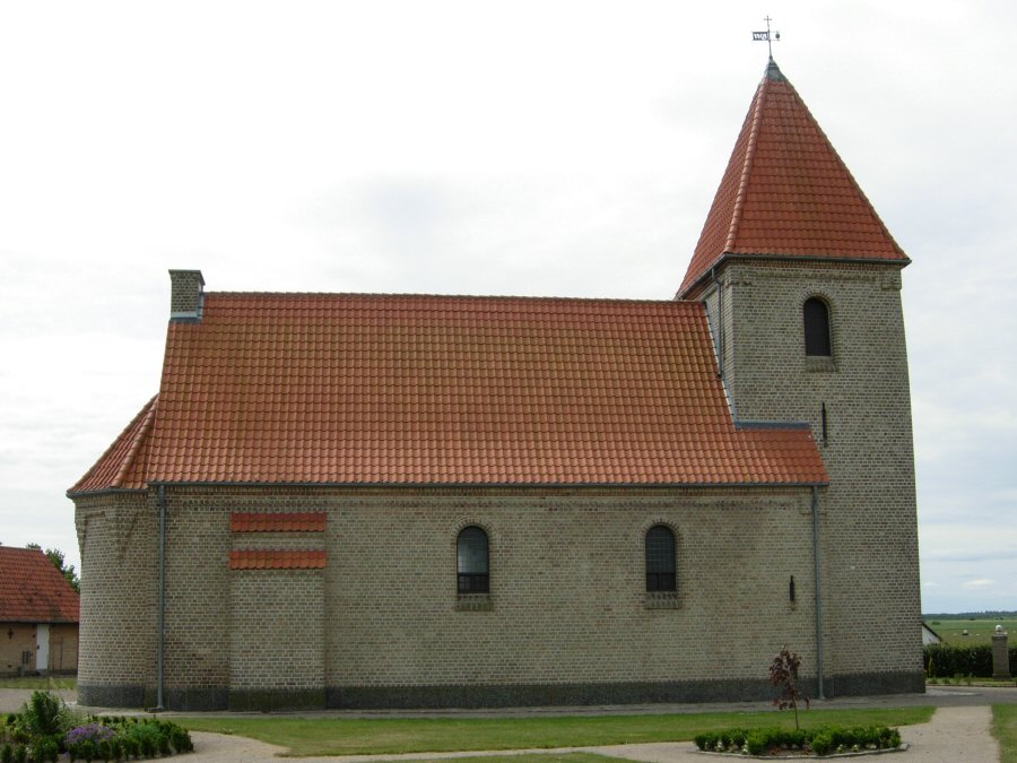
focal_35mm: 36
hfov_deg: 51.4
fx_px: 1058
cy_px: 382
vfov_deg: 39.7
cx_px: 508
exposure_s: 1/352
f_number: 6.1
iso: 50
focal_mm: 7.5
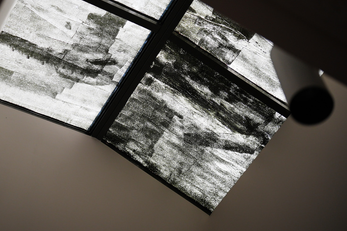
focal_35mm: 70
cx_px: 113
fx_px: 675
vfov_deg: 19.4
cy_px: 71
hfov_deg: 28.6
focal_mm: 50
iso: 320
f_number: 1.4
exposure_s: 1/4000
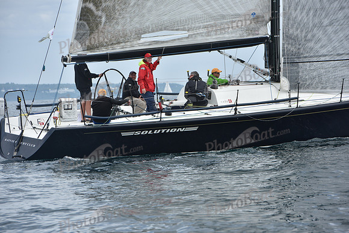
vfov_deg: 6.9
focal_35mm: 200
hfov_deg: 10.3
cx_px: 174
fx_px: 1939
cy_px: 116
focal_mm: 200
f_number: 9
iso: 250
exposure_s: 1/800
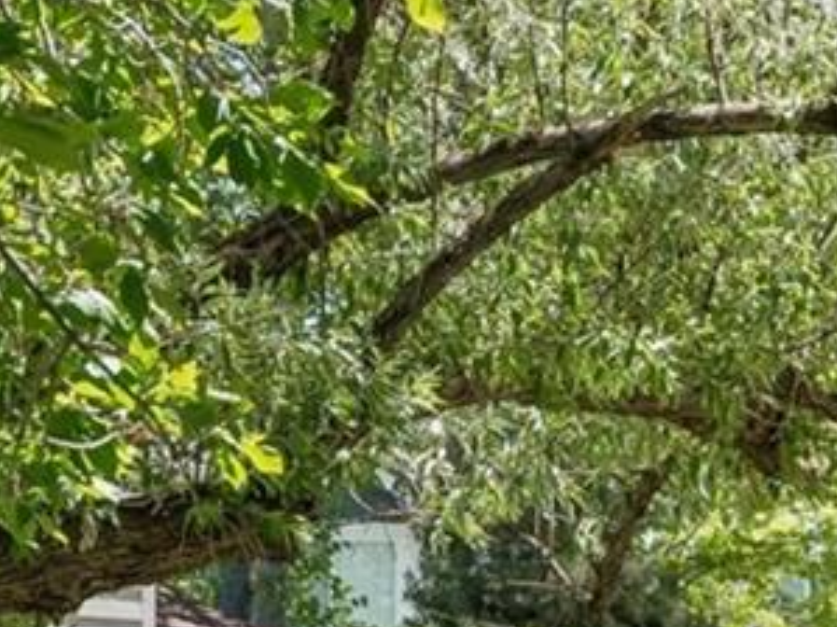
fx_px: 5849
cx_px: 2099
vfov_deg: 6.1
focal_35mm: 242
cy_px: 996
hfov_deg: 7.6
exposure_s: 1/320
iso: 400
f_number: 8
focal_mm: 47
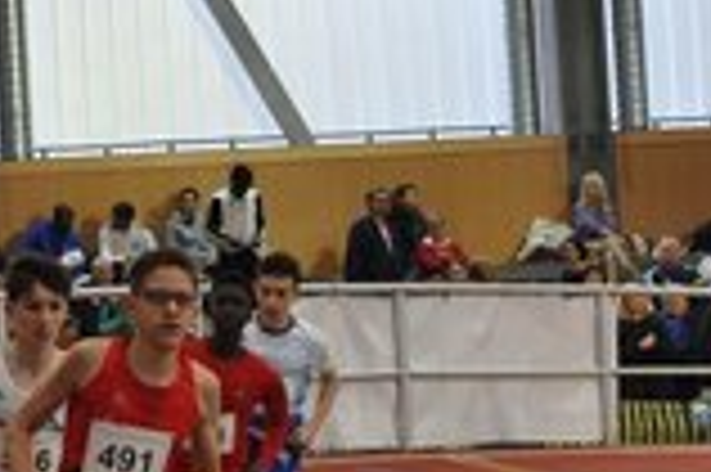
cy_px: 445
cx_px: 680
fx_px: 4109
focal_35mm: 208
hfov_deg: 9.8
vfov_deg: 6.6
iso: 1600
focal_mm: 55
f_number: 4.5
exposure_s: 1/160
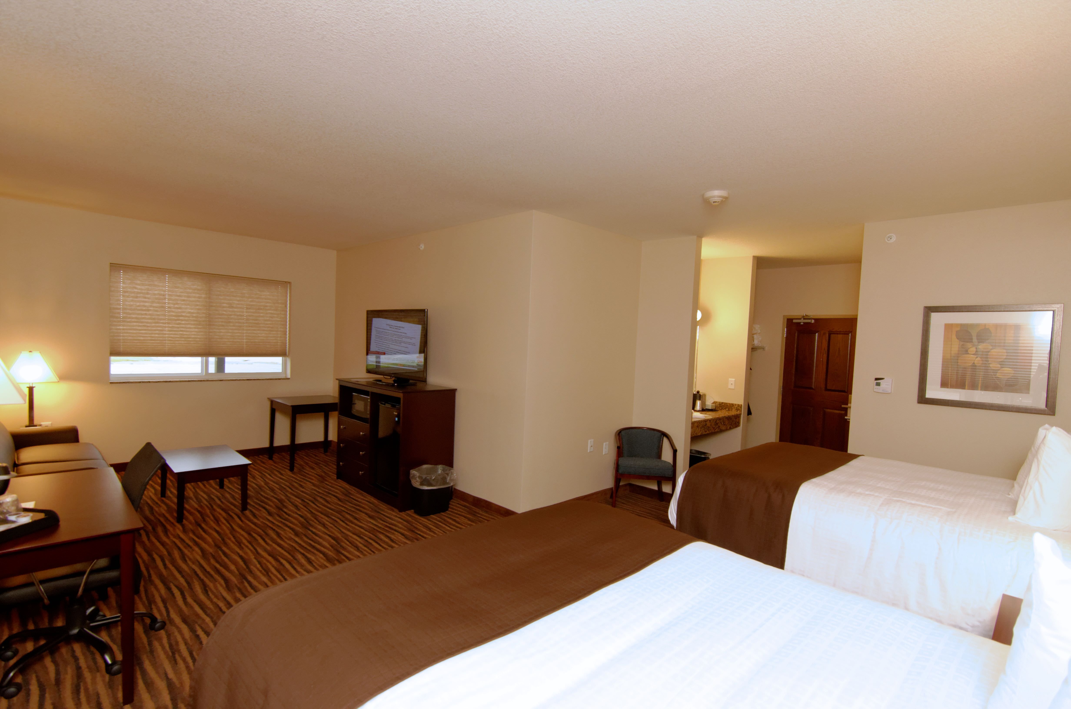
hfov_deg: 95.1
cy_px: 354
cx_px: 536
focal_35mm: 16
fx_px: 490
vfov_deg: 71.8
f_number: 5.6
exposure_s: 1/60
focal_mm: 11
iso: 1100
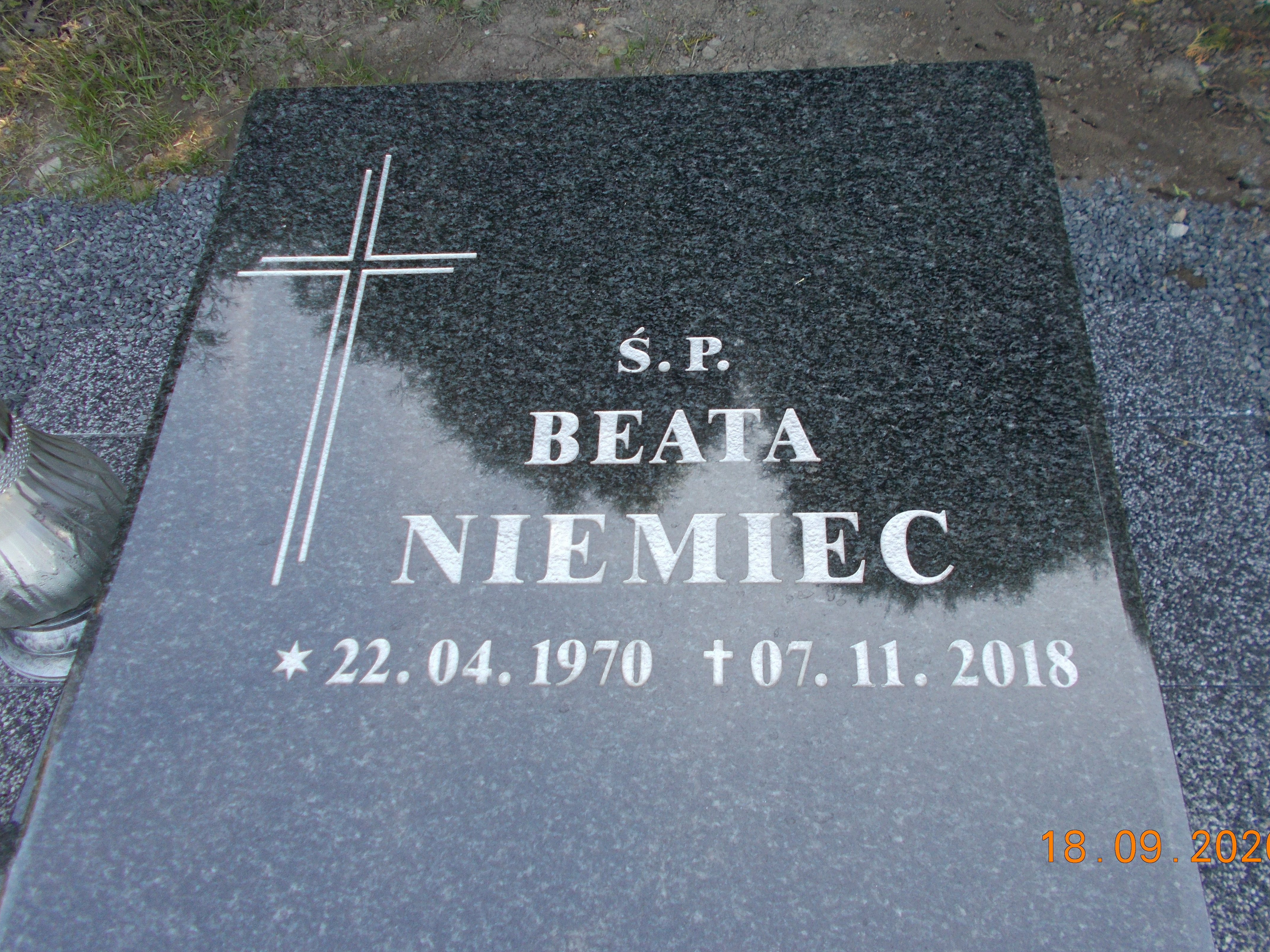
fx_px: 1027
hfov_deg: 63.4
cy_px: 455
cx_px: 674
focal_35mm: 28
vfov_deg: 49.7
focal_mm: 4.6
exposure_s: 1/60
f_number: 3.2
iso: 80
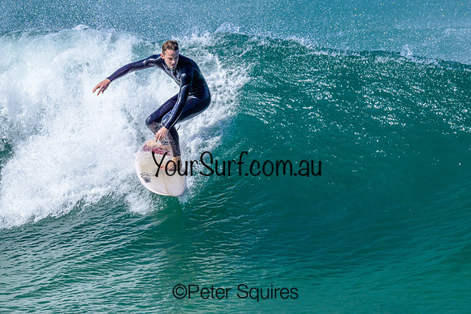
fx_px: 12508
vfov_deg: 1.4
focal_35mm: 956
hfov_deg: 2.2
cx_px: 281
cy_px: 138
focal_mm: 800
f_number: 6.3
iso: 2200
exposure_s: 1/2000
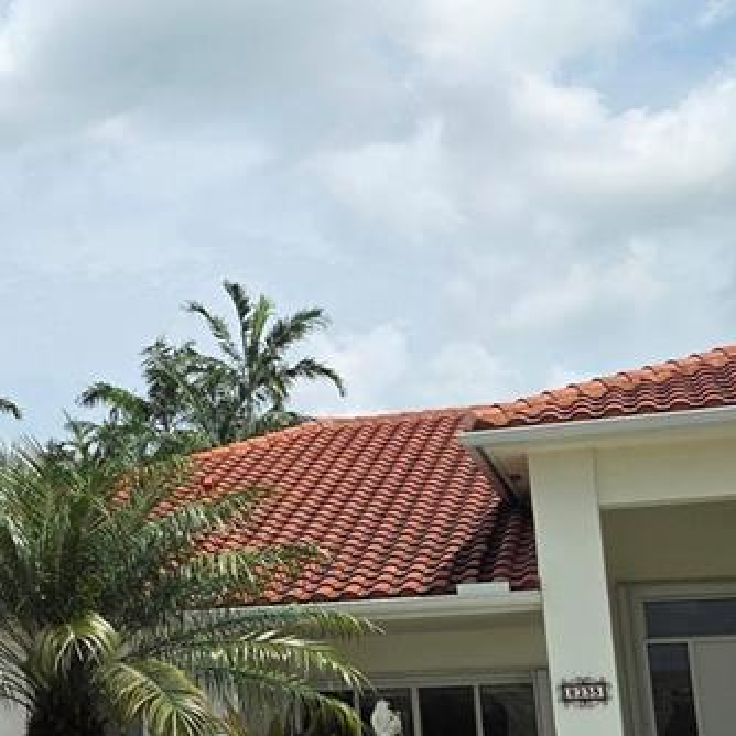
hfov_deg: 23.1
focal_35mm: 73
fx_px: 1756
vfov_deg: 23.7
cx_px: 75
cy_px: 370
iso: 80
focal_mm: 5.4
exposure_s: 1/7075
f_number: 1.8
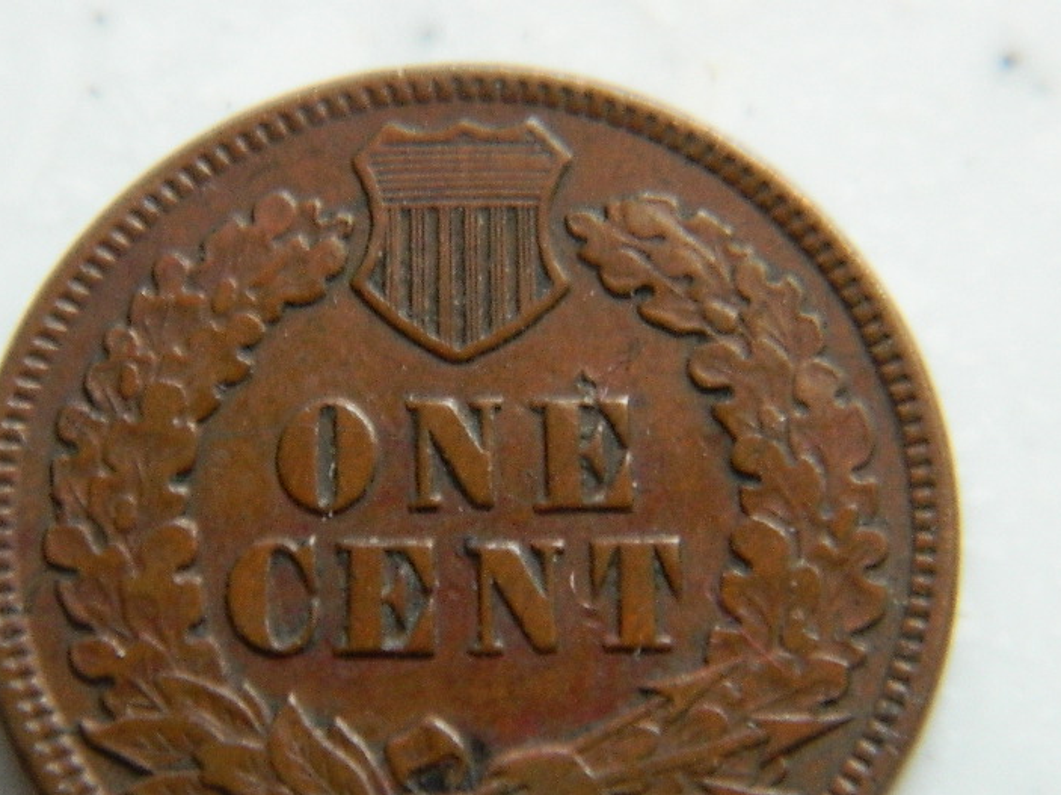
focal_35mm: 150
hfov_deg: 13.2
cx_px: 453
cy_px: 519
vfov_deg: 9.9
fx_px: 4597
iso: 400
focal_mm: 18.6
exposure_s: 1/13
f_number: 4.5
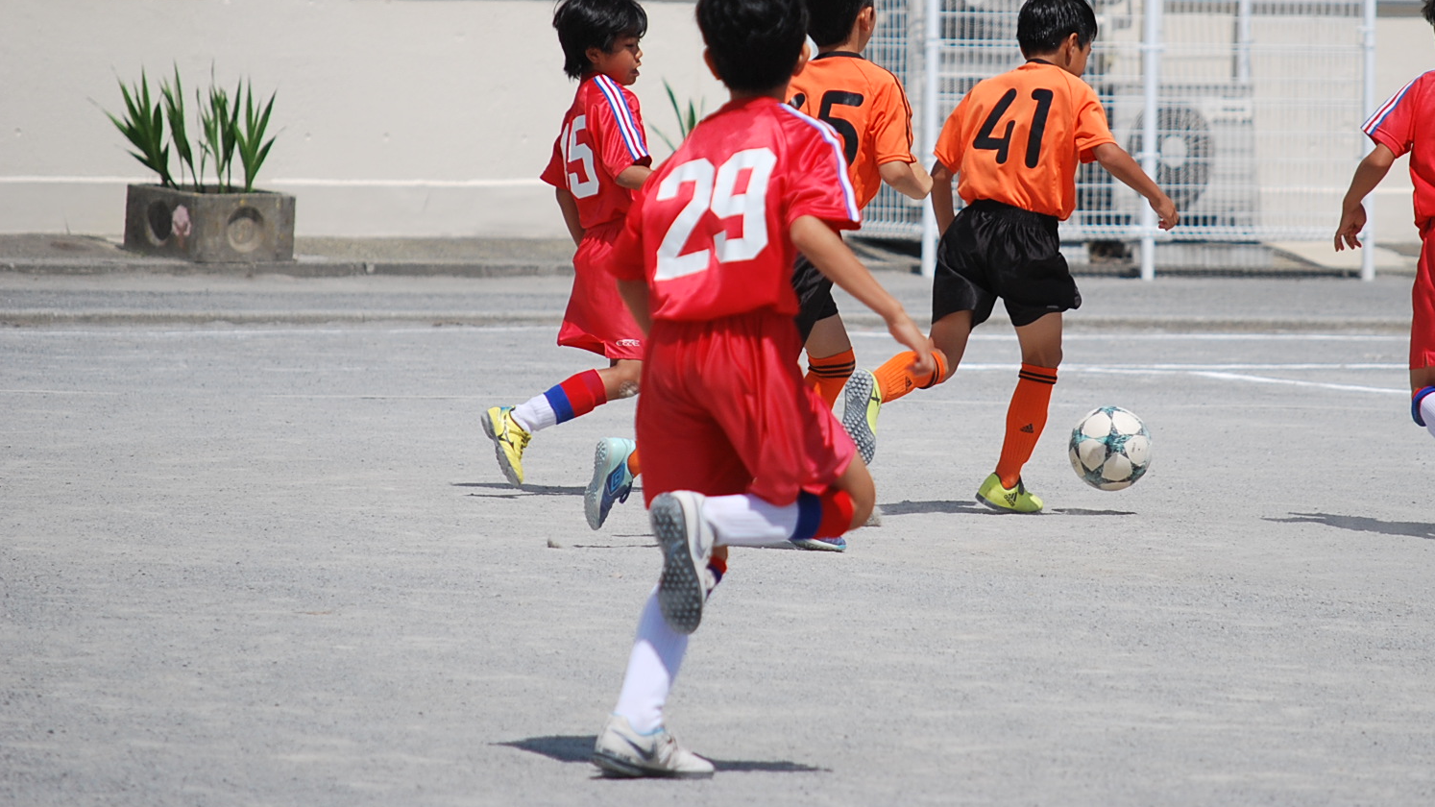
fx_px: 11250
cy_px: 187
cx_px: 912
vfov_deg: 4.1
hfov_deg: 7.3
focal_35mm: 296
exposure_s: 1/2000
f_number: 5.6
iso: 200
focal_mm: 145
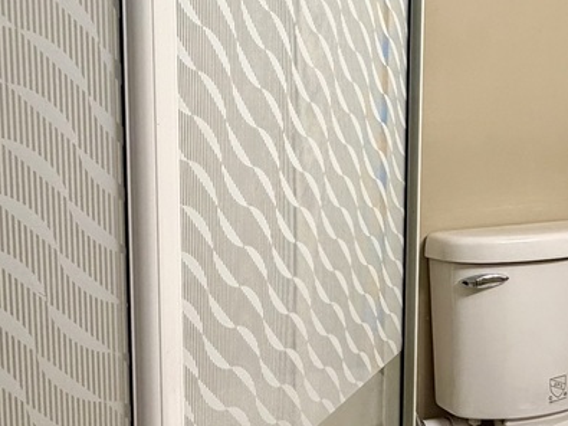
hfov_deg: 36.9
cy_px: 190
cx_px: 406
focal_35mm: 51
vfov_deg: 28.5
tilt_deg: -8.2
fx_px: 837
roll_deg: -1.1
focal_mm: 2.22
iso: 200
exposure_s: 1/120
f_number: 2.2
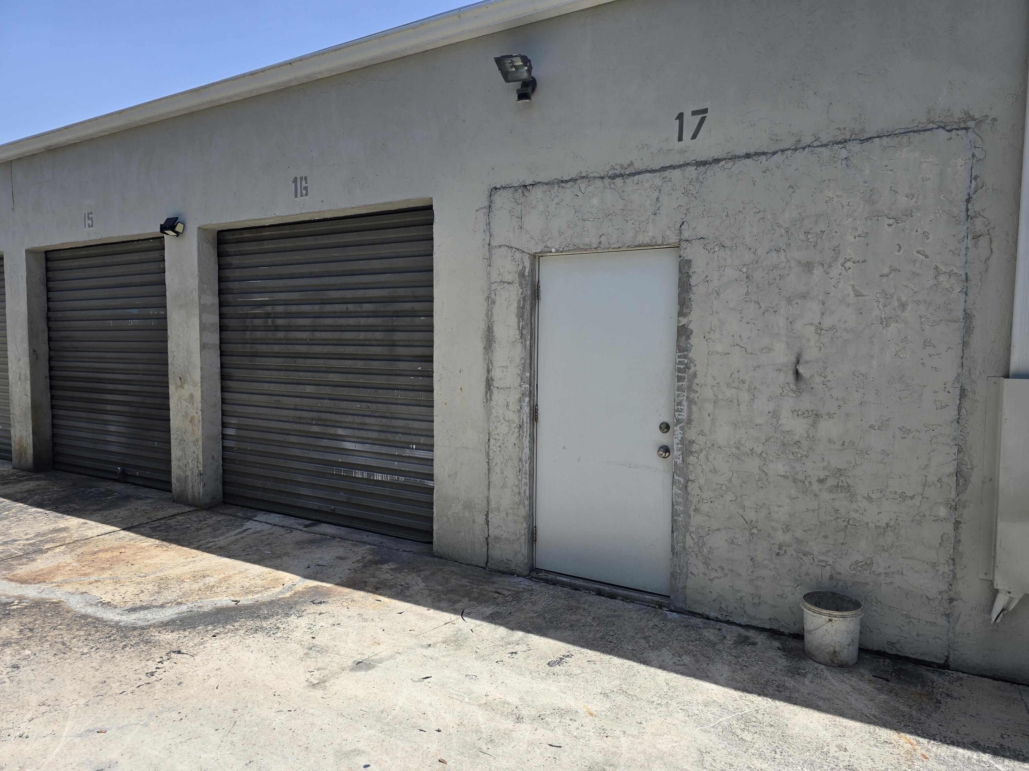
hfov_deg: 73.9
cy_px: 386
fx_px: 684
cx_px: 514
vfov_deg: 58.9
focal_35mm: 23
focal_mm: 6.3
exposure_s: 1/866
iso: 12
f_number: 1.7
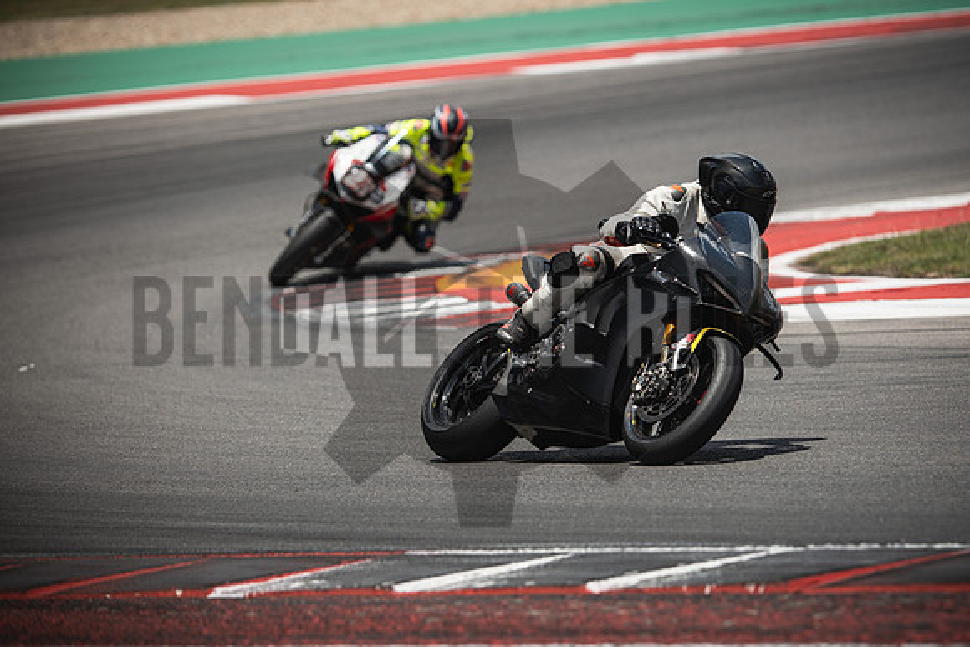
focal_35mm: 300
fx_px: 8085
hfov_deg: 6.9
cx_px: 485
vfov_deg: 4.6
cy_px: 324
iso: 125
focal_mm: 200
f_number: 2.8
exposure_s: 1/2000
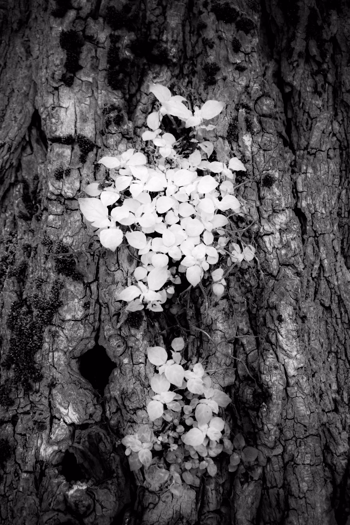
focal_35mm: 51
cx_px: 175
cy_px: 262
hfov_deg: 26.5
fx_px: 744
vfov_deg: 38.9
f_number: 5.6
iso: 100
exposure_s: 1/125
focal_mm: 34
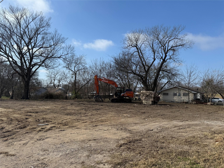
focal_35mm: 24
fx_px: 155
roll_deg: +0.2
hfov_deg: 71.6
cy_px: 84
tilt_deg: +3.0
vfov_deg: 56.8
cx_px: 112
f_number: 1.78
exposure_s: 1/7353
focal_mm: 6.76
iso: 125
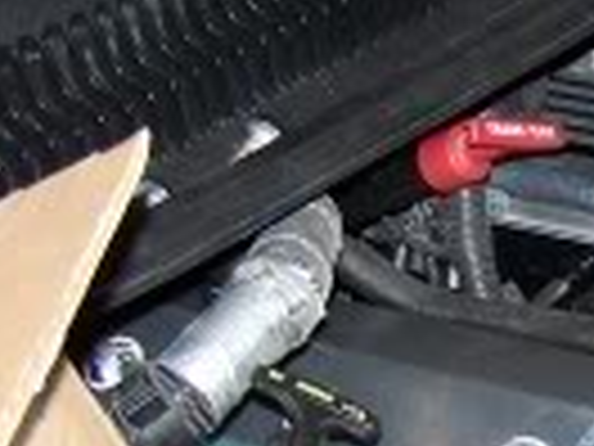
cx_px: 1098
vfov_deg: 9.5
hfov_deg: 11.7
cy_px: 500
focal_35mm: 155
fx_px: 2660
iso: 140
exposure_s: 1/60
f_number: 2.8
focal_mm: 6.7
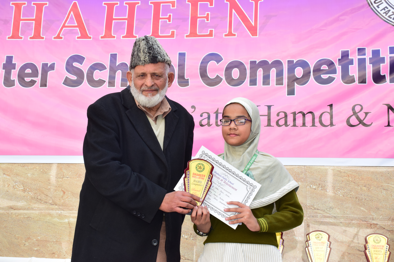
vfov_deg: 23.8
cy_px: 131
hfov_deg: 35.1
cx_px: 197
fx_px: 624
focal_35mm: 57
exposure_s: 1/125
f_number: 13
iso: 800
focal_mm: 38
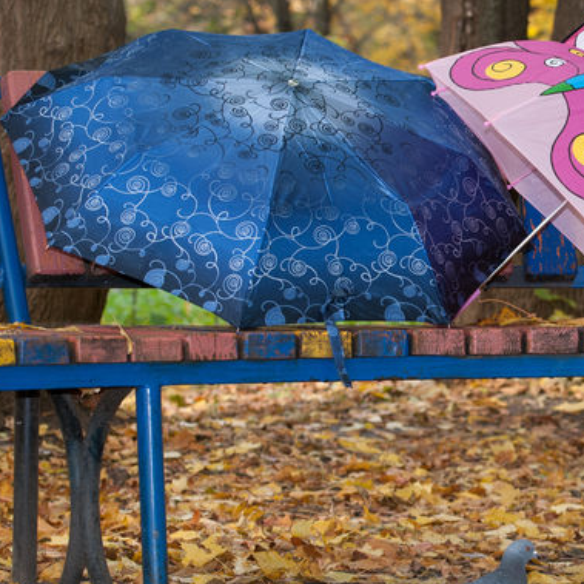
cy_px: 313
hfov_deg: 8.2
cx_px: 498
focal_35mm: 212
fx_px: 4046
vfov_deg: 8.3
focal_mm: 70
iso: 200
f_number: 4
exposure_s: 1/60
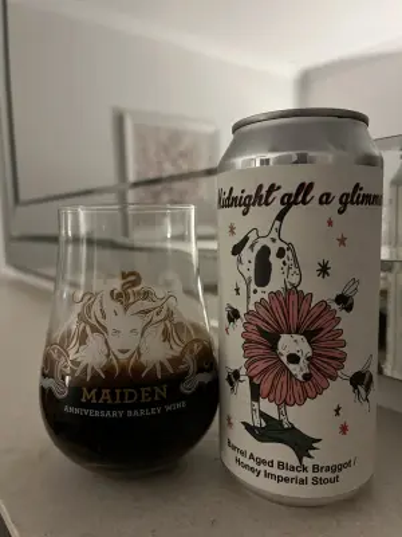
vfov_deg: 67.3
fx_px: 403
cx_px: 201
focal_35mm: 26
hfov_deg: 53.1
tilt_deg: -7.3
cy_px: 268
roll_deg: +2.1
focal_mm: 5.1
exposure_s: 1/39
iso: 640
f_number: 1.6
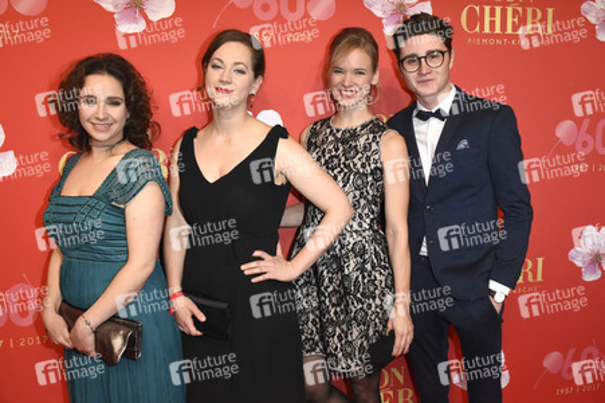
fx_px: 554
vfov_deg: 39.9
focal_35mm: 33
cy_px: 202
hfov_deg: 57.3
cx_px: 302
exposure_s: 1/160
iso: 1600
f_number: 6.3
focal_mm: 22
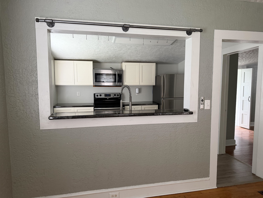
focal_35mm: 24
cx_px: 132
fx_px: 182
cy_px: 99
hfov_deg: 71.6
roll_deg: +0.3
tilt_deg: -5.1
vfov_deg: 56.8
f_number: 1.78
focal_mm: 6.76
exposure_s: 1/60
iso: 250
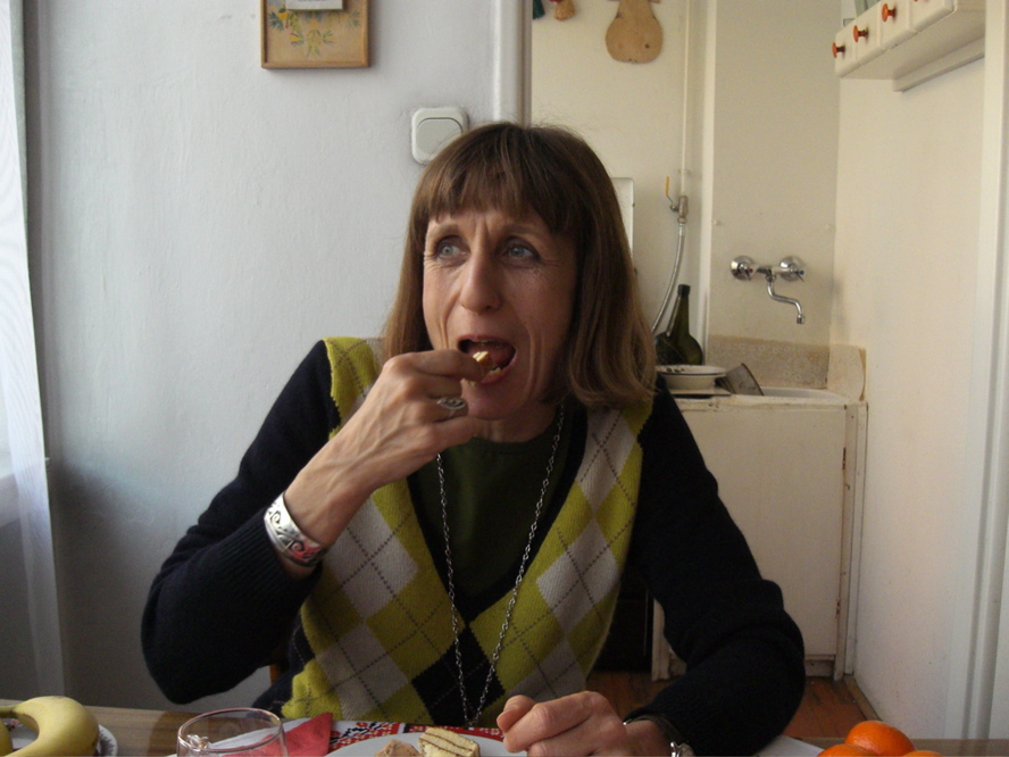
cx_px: 504
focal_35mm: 38
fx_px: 1108
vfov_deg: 37.7
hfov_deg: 49.0
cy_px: 378
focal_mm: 6.3
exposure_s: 1/80
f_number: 3.1
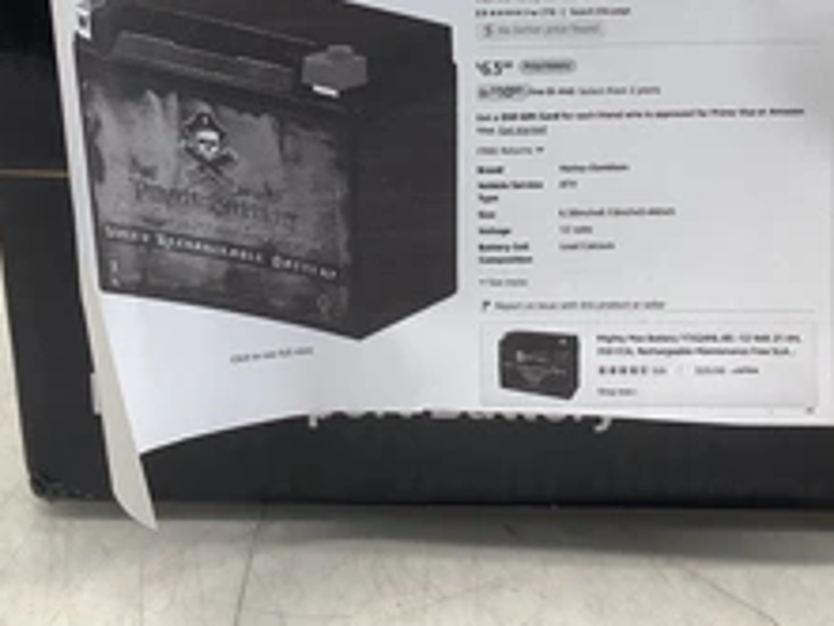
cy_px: 155
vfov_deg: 25.8
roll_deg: -0.3
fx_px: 1350
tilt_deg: -21.3
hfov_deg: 34.3
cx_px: 442
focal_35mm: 56
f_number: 2.4
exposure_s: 1/60
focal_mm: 3.3
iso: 50
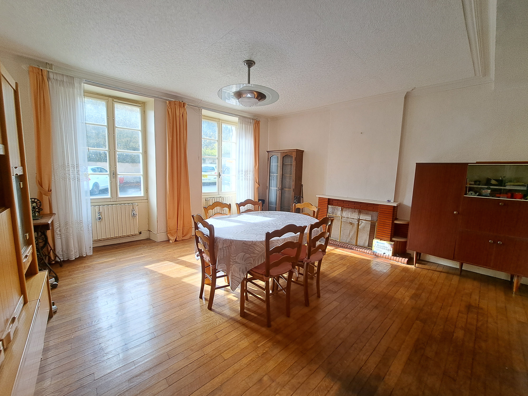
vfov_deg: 89.9
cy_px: 198
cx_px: 264
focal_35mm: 13
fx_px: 198
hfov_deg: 106.2
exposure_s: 1/100
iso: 50
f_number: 2.2
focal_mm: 1.74
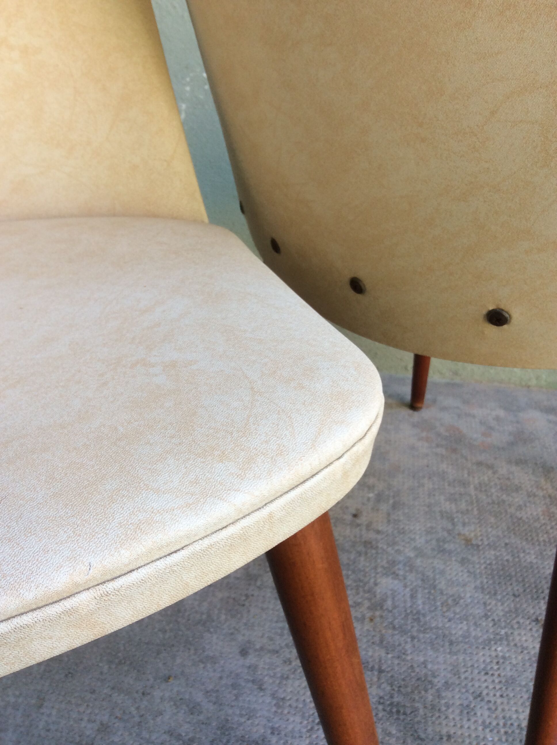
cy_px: 372
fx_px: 688
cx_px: 278
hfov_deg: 44.1
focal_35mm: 32
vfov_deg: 56.9
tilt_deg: -30.6
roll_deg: +1.6
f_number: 2.4
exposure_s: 1/33
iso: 32
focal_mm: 3.3
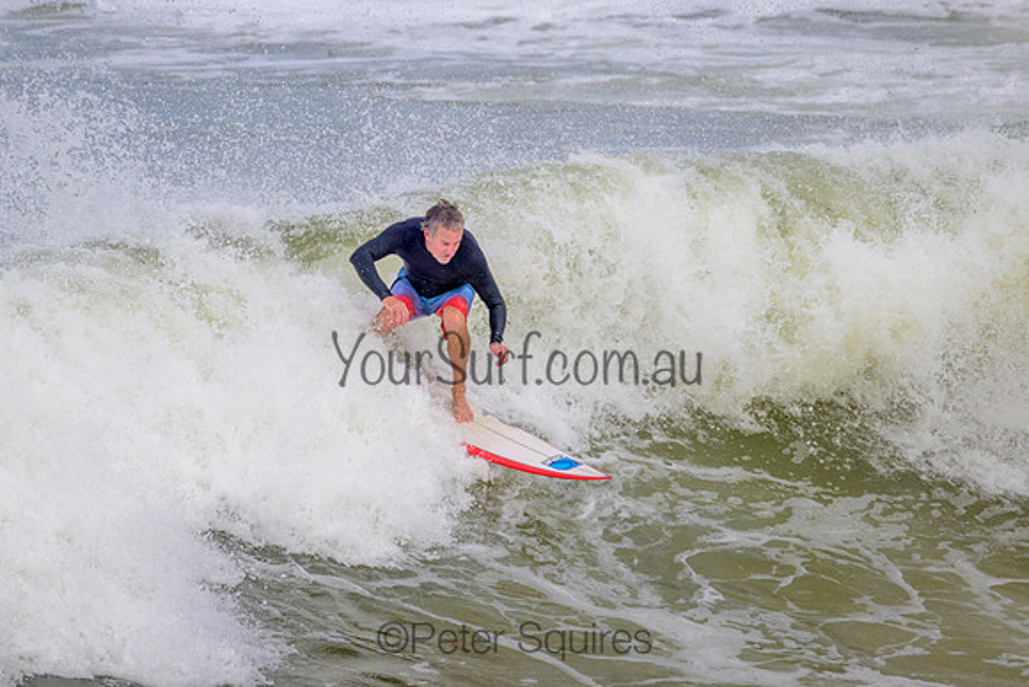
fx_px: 29681
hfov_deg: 2.0
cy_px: 241
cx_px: 426
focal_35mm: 1038
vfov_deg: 1.3
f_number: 11
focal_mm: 800
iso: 560
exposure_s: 1/2000
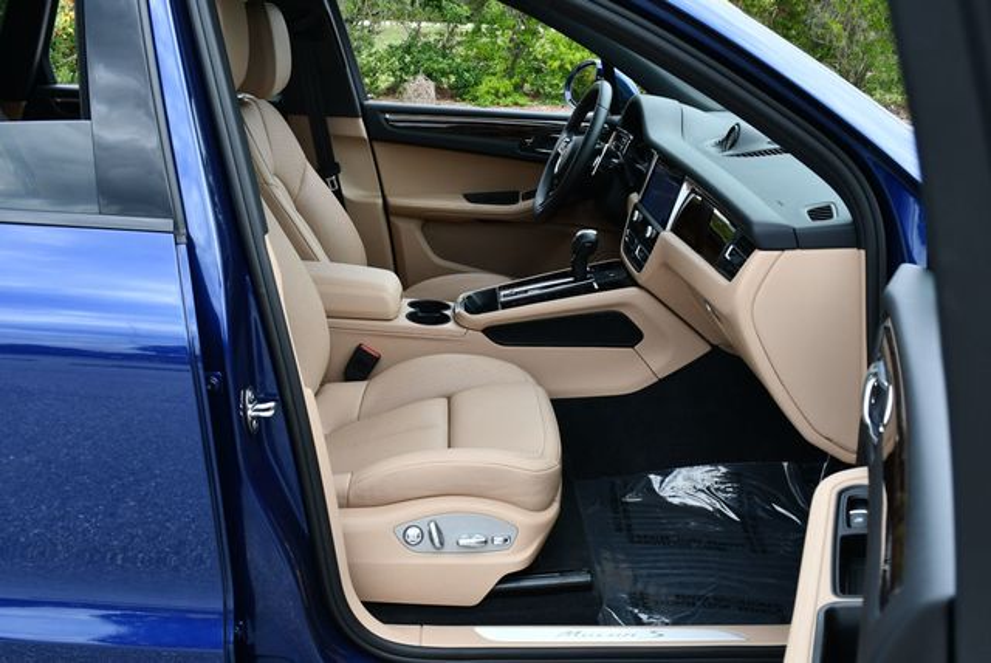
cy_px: 332
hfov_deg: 53.1
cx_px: 496
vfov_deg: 36.9
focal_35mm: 36
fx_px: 992
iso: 320
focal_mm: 18
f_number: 5.6
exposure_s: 1/250
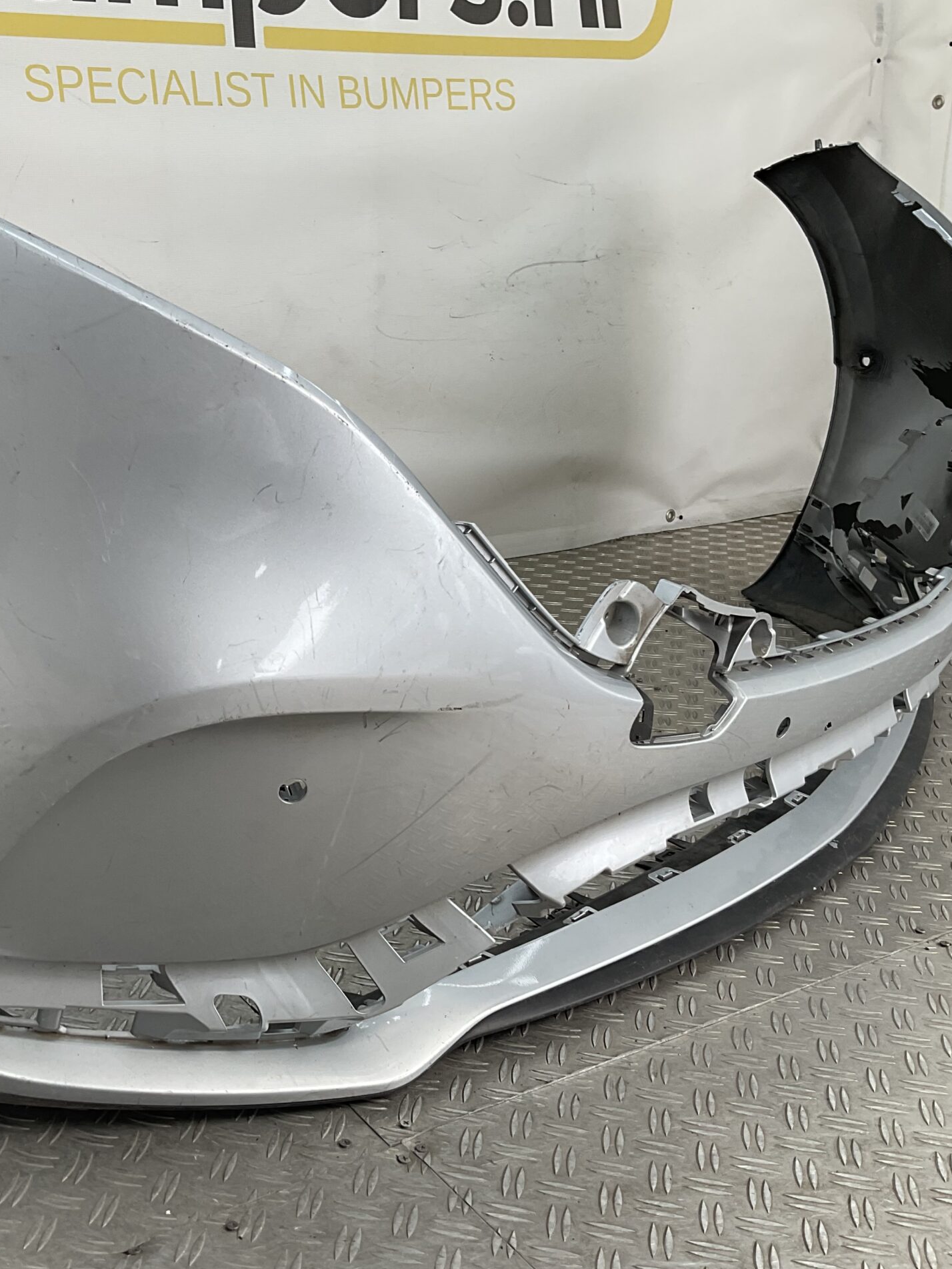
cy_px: 634
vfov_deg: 47.9
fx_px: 1430
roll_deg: -2.1
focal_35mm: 39
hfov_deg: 36.2
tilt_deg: -17.9
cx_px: 272
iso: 16
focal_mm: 3
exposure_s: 1/191
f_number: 1.8
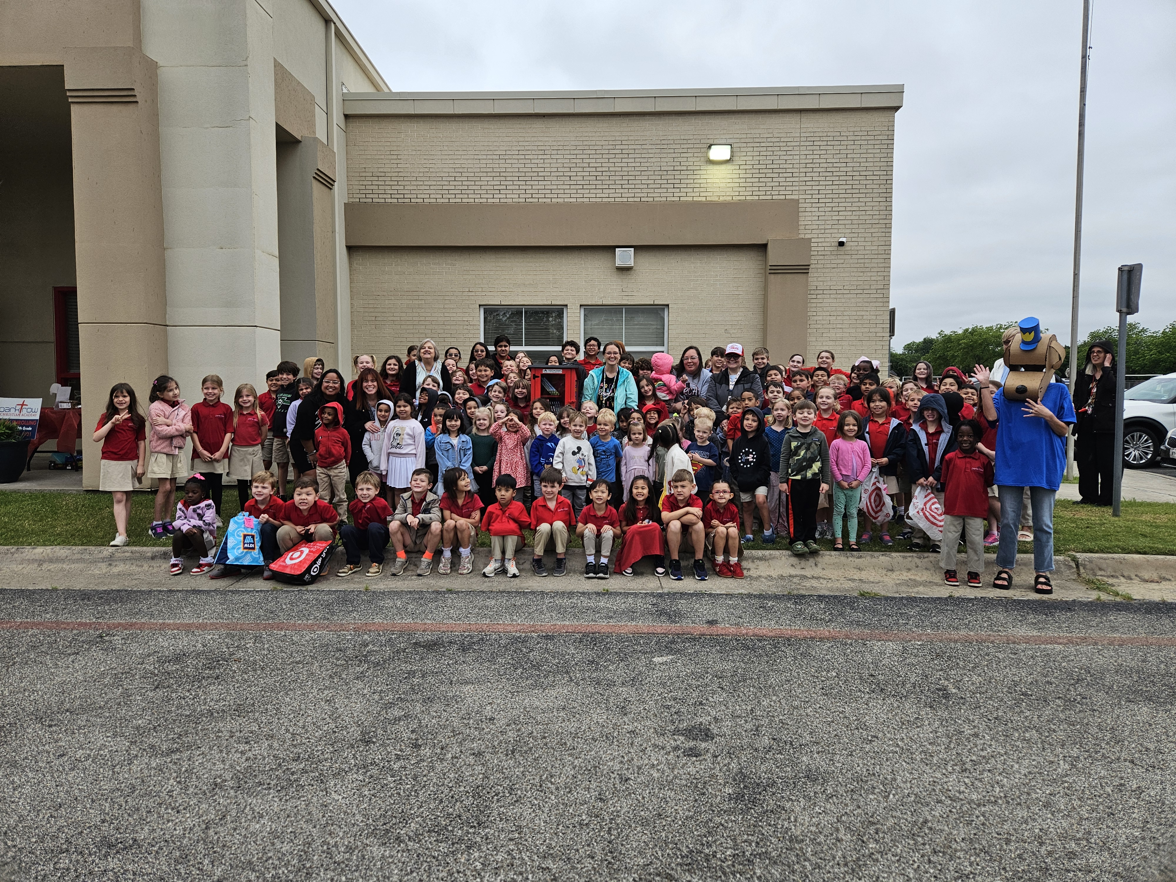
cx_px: 588
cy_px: 441
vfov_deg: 58.9
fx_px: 781
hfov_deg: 73.9
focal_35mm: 23
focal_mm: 5.4
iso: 50
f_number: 1.8
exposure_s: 1/370
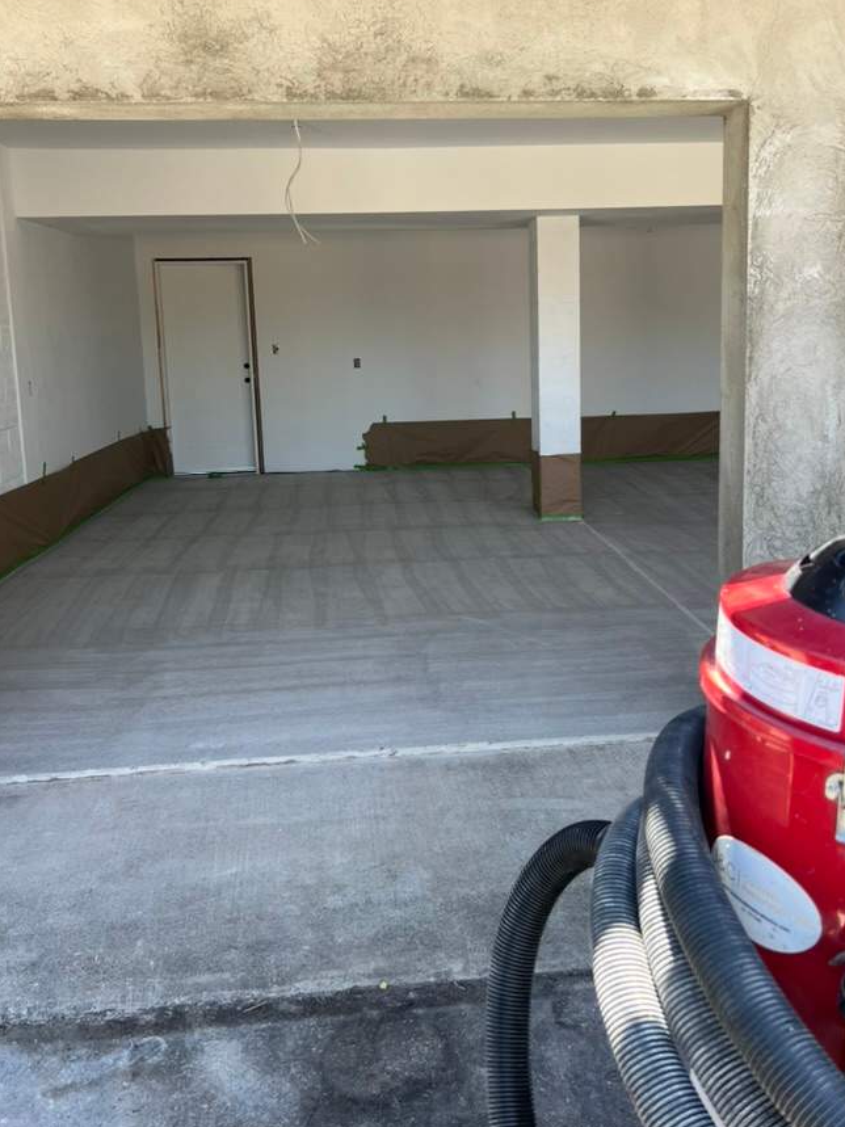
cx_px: 458
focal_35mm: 31
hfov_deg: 45.4
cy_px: 462
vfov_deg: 58.0
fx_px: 1009
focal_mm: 5.7
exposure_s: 1/402
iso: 50
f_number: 1.5
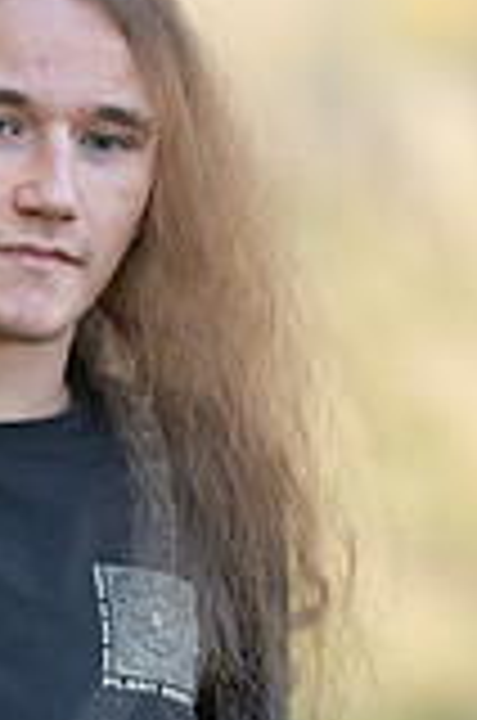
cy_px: 688
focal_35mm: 358
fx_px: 7146
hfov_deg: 3.8
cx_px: -135
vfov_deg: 5.8
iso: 80
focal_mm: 85
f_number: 1.3
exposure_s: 1/500
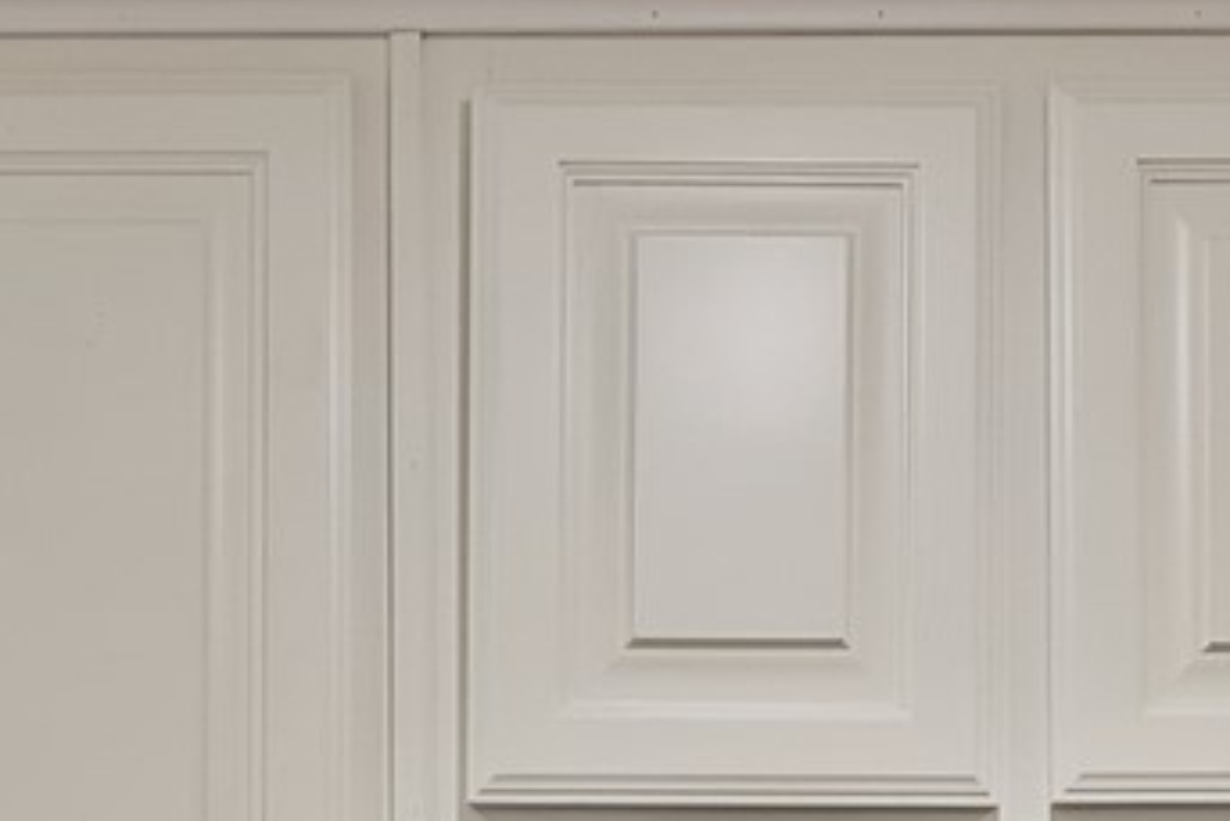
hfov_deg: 26.5
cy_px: 1488
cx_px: 450
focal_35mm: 76
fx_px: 2598
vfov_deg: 15.4
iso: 640
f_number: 9
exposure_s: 1/5
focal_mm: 12
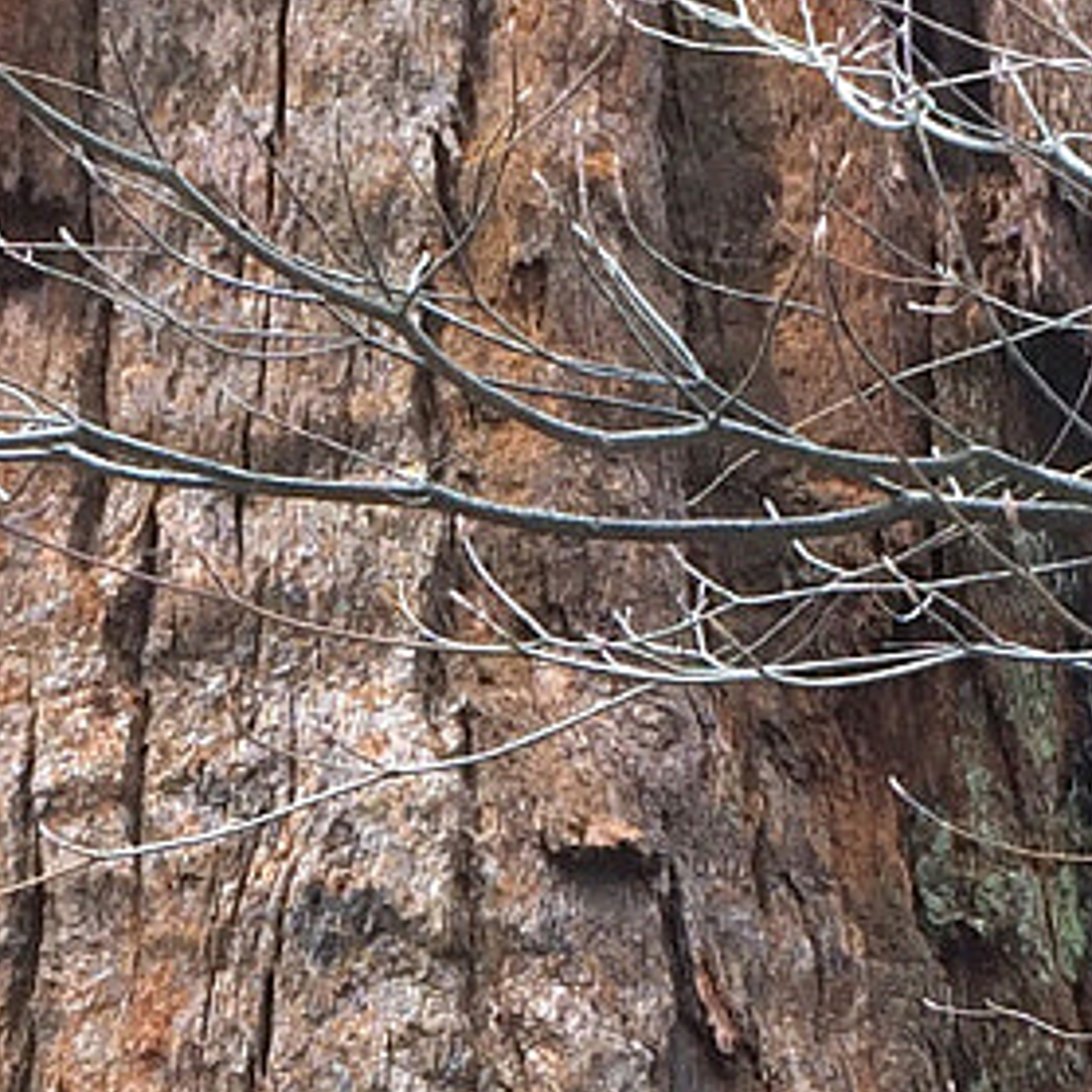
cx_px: 172
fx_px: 5246
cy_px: 1378
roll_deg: -1.2
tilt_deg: +2.8
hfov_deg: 11.8
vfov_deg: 11.6
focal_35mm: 147
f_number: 2.2
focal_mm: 4.15
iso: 32
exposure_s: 1/121
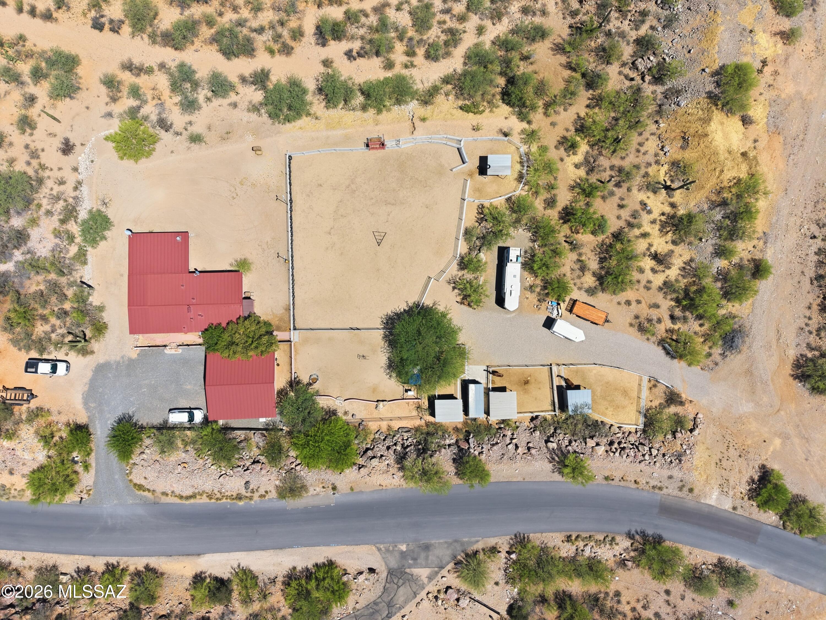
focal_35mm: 24
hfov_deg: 71.6
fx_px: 573
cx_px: 413
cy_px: 310
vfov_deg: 56.8
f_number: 1.8
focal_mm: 8.7
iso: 130
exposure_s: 1/6000
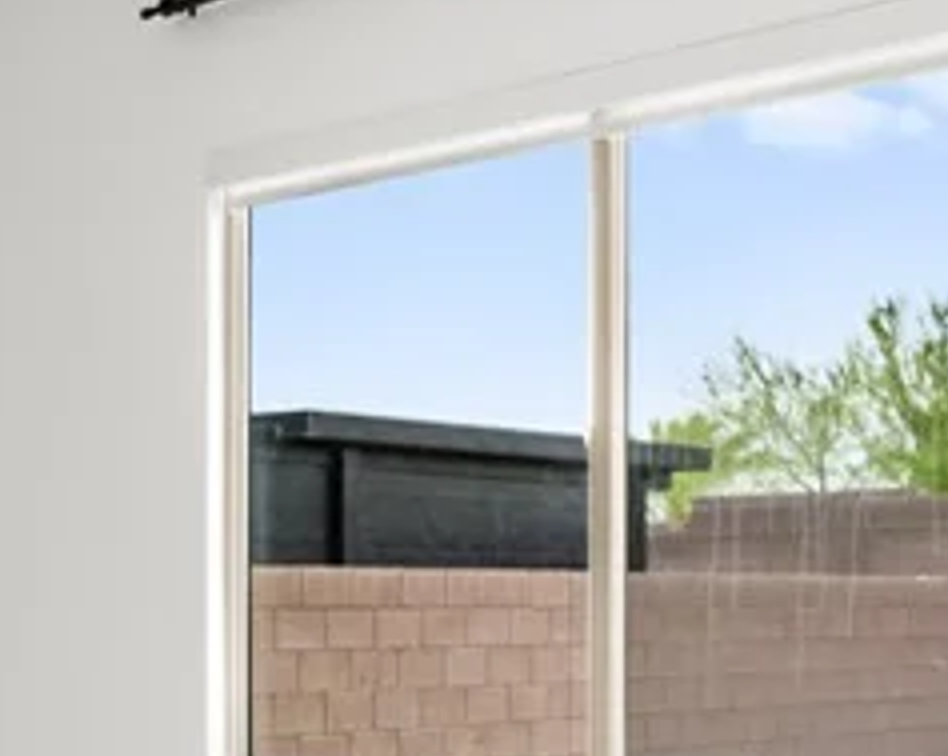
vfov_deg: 21.8
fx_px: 1934
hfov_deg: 22.5
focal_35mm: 69
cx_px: -476
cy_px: 630
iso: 400
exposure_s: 1/30
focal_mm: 17
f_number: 8
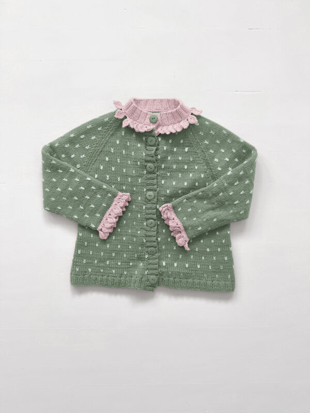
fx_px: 287
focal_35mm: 24
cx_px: 155
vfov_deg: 71.6
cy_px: 206
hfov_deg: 56.8
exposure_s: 1/121
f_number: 1.78
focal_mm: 6.76
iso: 100
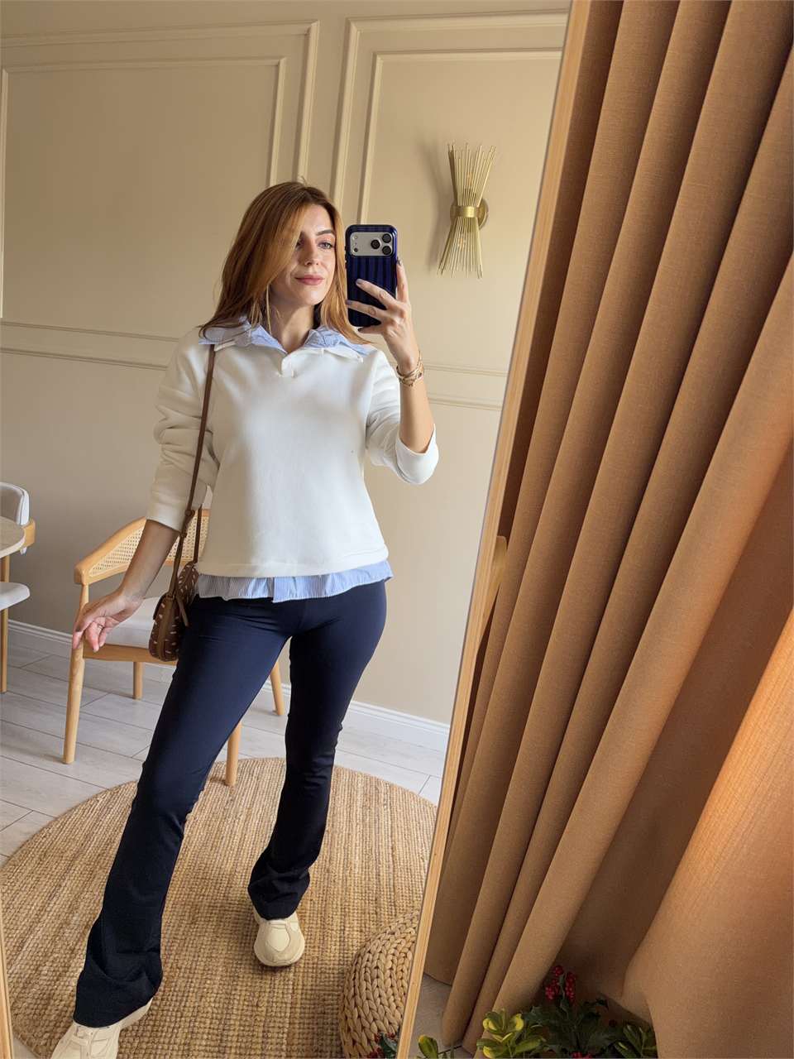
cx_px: 397
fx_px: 734
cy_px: 530
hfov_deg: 56.8
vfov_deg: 71.6
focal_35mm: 24
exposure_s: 1/121
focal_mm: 6.93
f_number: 1.8
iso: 125
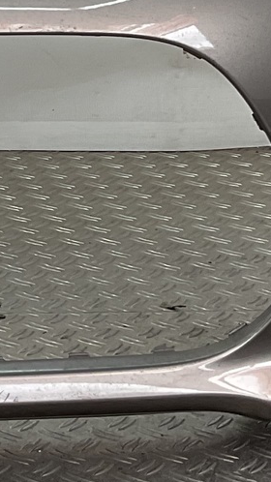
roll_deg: -0.4
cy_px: -37
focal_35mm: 128
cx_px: -313
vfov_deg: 16.3
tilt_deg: -10.0
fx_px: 1636
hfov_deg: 8.8
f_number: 1.8
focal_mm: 3
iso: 16
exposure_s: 1/145
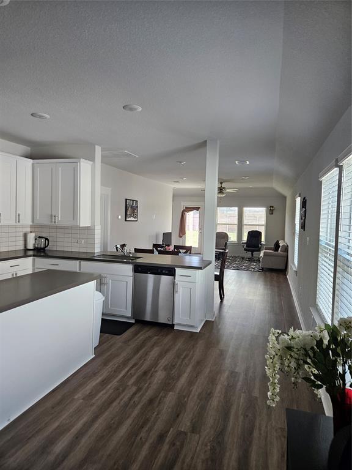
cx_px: 176
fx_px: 312
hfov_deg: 58.9
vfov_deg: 73.9
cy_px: 235
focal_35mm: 23
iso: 200
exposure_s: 1/180
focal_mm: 5.4
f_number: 1.8
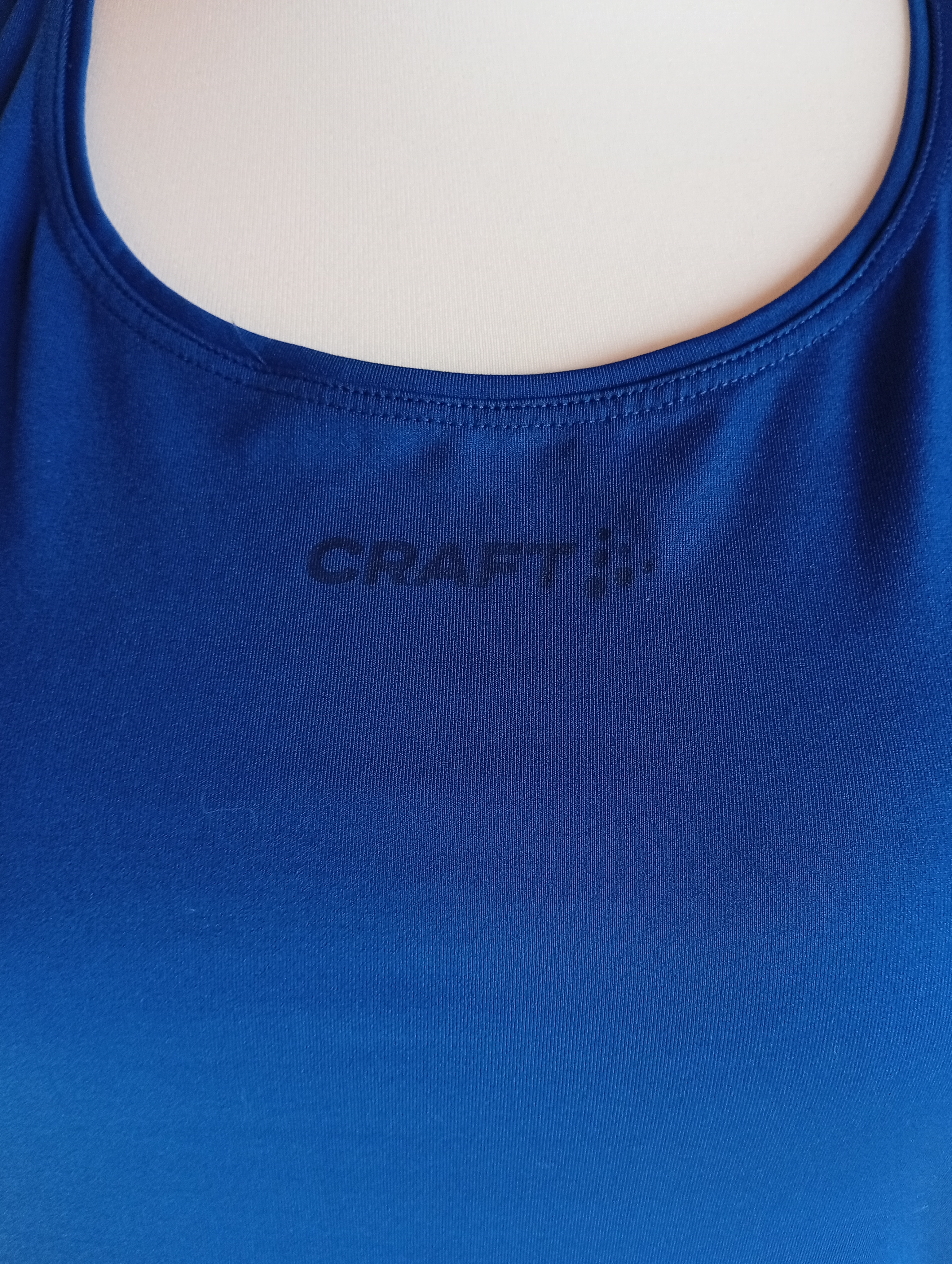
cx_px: 476
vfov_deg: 61.6
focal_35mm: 29
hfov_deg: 48.3
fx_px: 1061
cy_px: 632
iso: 126
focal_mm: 3.84
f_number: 1.8
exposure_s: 1/50
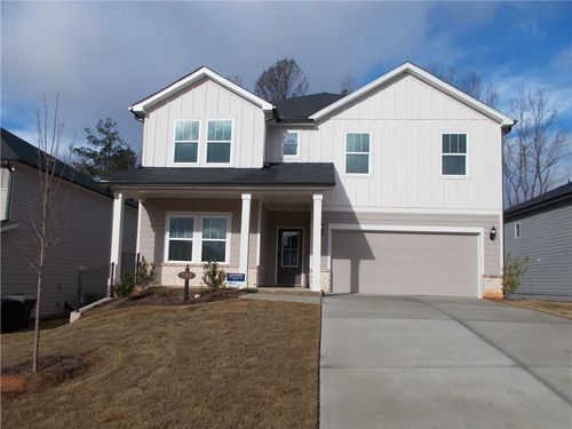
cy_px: 214
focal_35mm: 26
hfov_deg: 67.3
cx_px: 286
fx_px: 430
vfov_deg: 53.1
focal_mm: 4.6
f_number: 8
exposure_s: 1/250
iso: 80
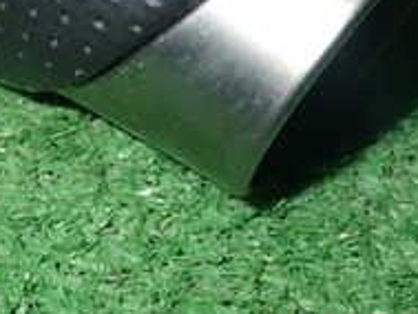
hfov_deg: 17.1
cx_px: 66
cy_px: -115
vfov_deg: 12.5
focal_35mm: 114
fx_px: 1377
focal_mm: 6.37
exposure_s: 1/40
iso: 200
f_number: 7.1
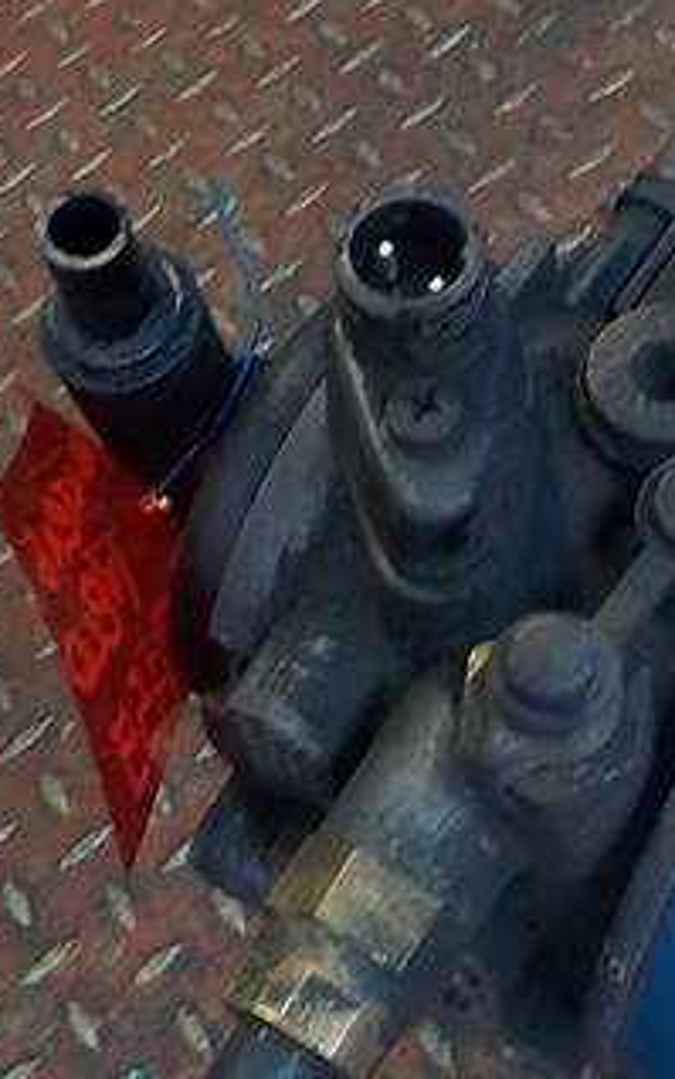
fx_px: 1882
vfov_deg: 31.4
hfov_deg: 19.6
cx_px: 709
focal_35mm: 64
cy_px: 808
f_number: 3.3
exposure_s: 1/30
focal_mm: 4.1
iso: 250
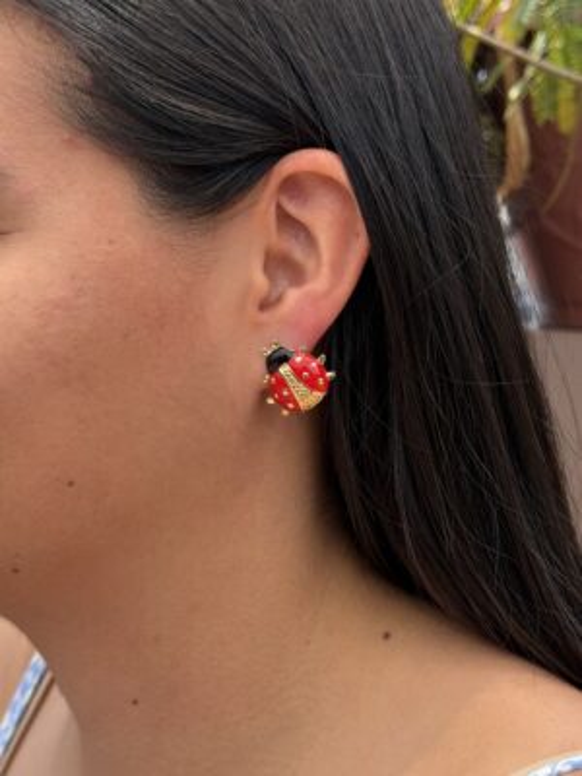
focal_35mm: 48
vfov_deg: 39.7
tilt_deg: -4.0
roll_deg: -0.3
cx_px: 291
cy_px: 388
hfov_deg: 30.3
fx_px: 1076
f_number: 1.78
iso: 64
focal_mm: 6.76
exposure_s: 1/1429
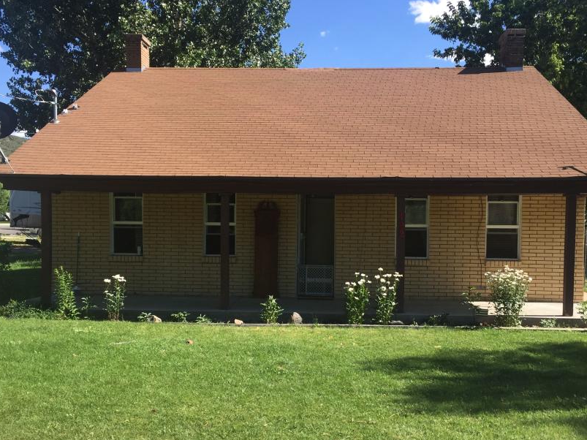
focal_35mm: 37
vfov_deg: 38.5
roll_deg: -1.3
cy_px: 257
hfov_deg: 50.1
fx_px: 627
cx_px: 306
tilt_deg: -3.6
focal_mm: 4.15
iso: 32
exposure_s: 1/1014
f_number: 2.2
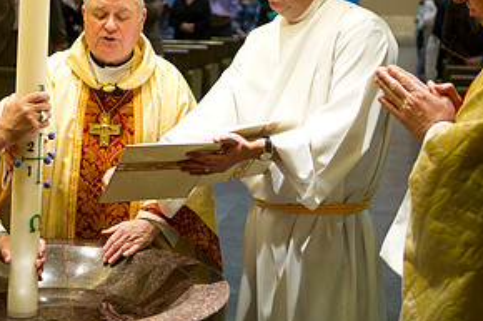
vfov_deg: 17.8
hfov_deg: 26.5
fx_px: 1019
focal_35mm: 76
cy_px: 78
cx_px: 153
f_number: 2.8
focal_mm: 38
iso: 2000
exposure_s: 1/200
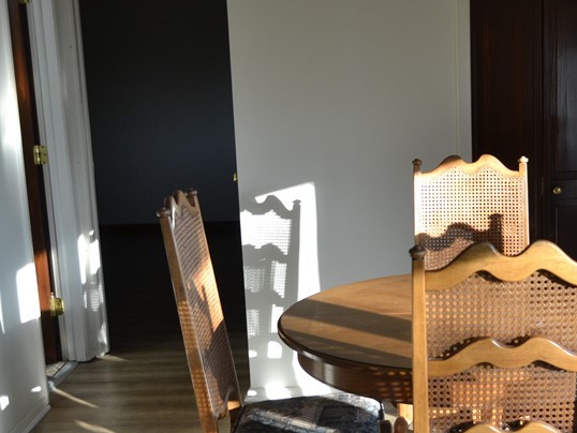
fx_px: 1067
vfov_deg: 22.8
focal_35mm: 64
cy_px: 298
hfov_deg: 29.9
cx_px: 410
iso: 400
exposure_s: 1/60
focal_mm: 22
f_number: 4
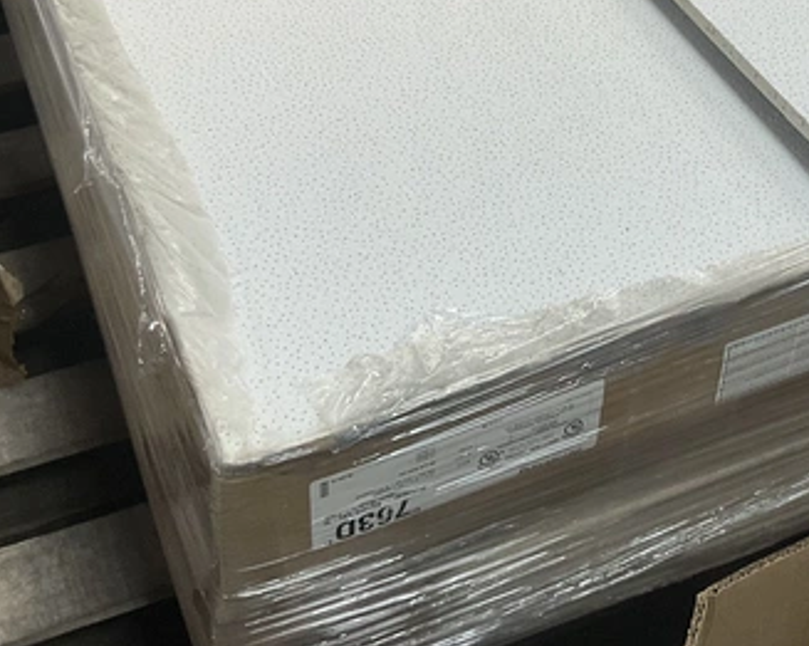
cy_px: 66
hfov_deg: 28.5
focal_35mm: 65
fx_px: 1555
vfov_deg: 22.9
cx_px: 661
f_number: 1.8
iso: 40
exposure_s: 1/60
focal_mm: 3
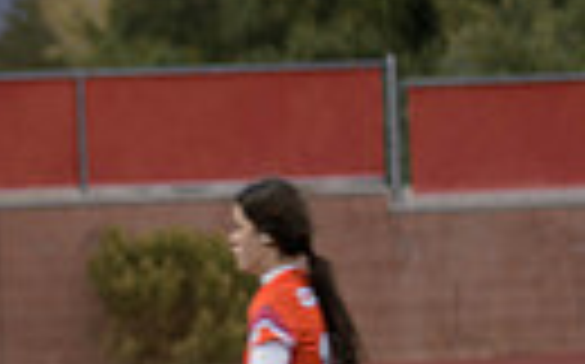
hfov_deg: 4.6
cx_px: -180
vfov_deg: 2.9
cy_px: 303
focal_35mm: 456
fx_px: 7264
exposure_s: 1/200
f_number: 2.8
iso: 250
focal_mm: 100
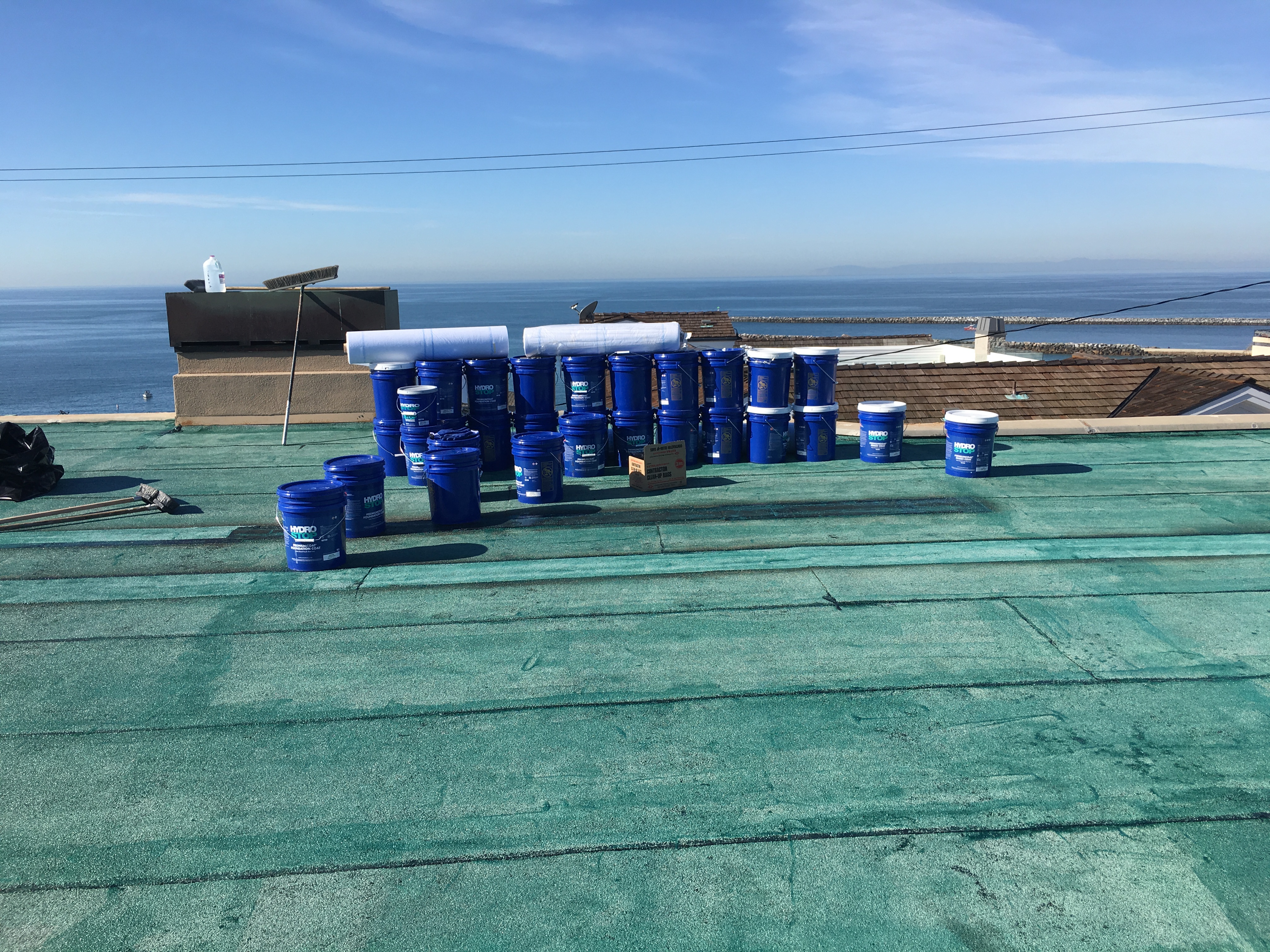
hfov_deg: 61.7
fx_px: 1064
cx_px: 635
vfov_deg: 48.2
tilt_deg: -10.3
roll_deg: +0.4
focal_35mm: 29
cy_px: 476
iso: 25
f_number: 2.2
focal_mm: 4.15
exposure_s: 1/1508
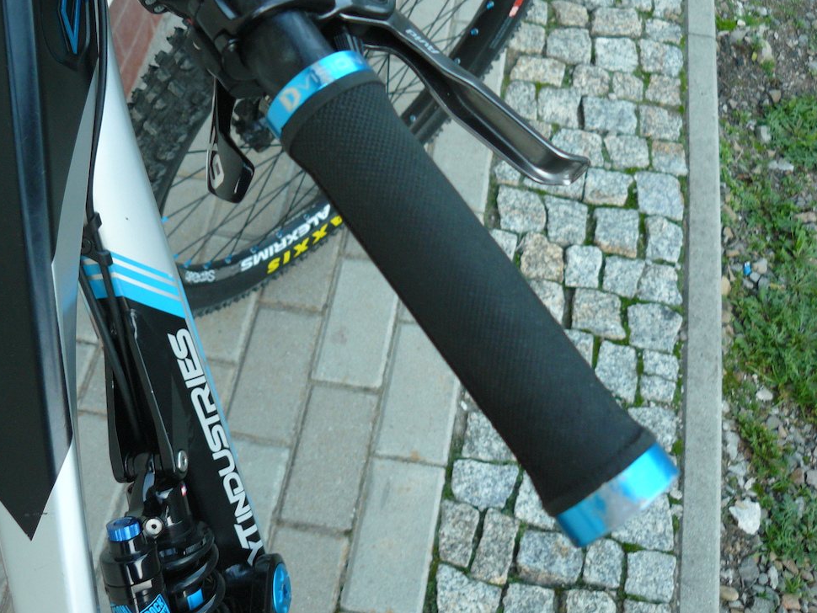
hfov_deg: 49.0
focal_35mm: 38
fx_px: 897
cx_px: 393
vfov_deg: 37.7
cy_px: 295
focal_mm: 6
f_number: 2.8
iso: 200
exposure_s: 1/30
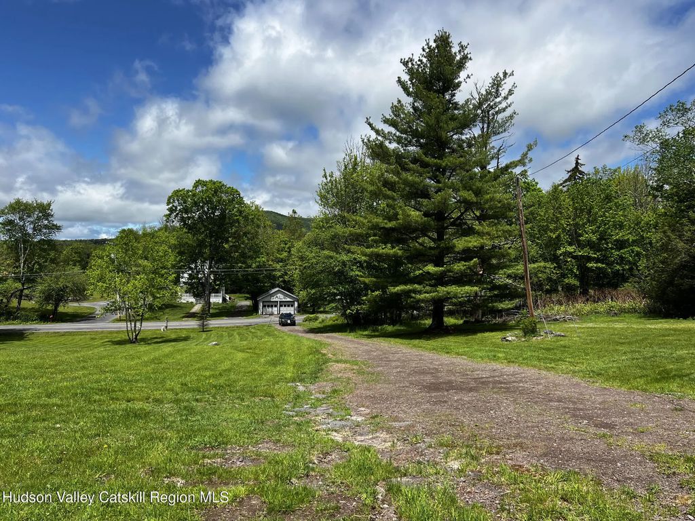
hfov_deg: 67.3
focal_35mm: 26
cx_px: 348
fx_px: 522
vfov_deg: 53.1
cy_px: 260
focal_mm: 5.7
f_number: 1.5
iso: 50
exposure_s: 1/4831
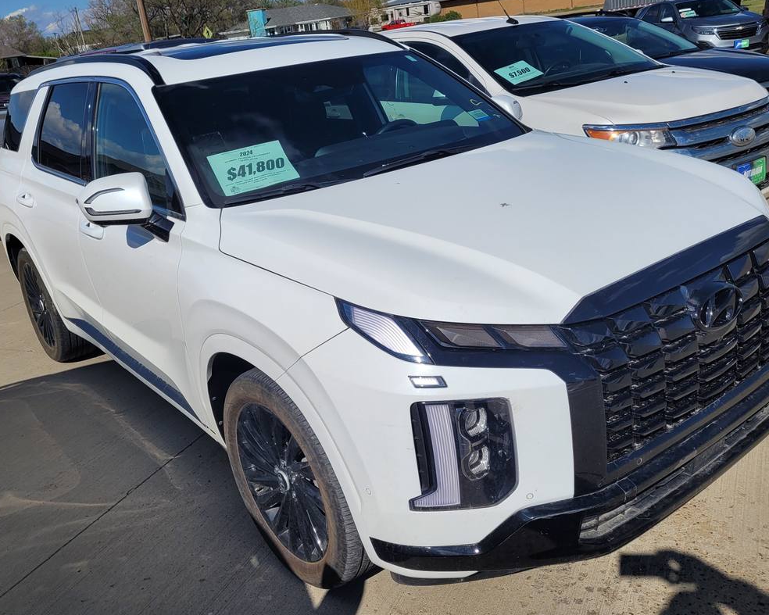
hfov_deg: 54.2
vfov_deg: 44.5
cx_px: 381
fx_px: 751
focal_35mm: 33
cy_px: 296
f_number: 1.8
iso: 40
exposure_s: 1/6564
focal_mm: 5.4
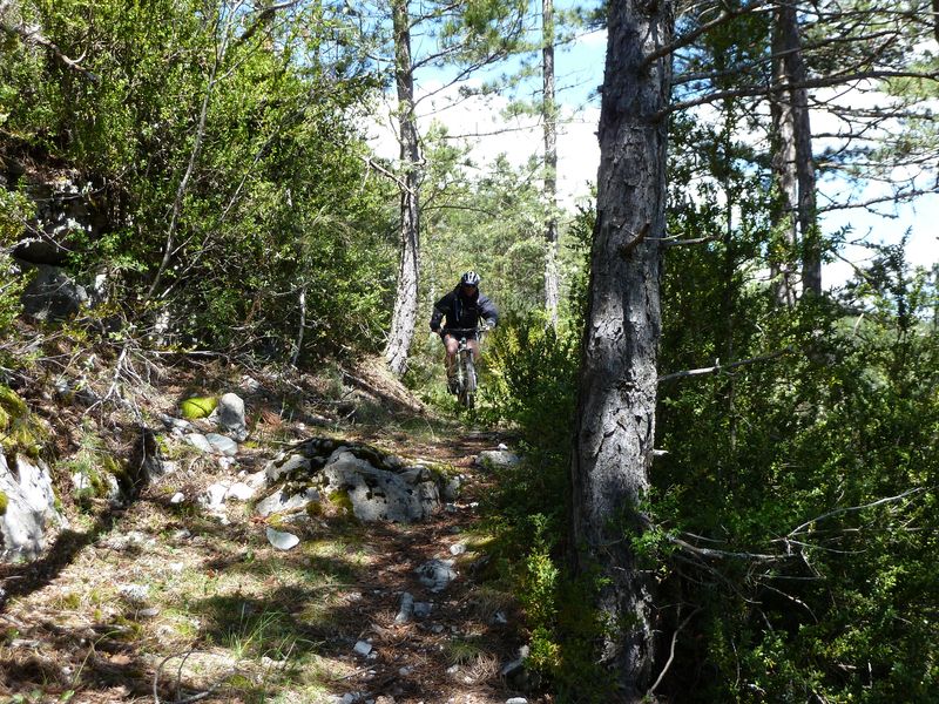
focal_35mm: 44
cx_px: 470
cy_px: 352
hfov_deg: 42.9
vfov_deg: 32.9
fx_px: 1194
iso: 80
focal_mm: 7.3
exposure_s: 1/160
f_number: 4
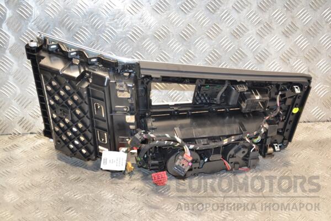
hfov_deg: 33.4
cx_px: 166
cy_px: 110
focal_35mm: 60
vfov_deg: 22.6
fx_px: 552
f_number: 4.8
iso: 800
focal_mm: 40
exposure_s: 1/100
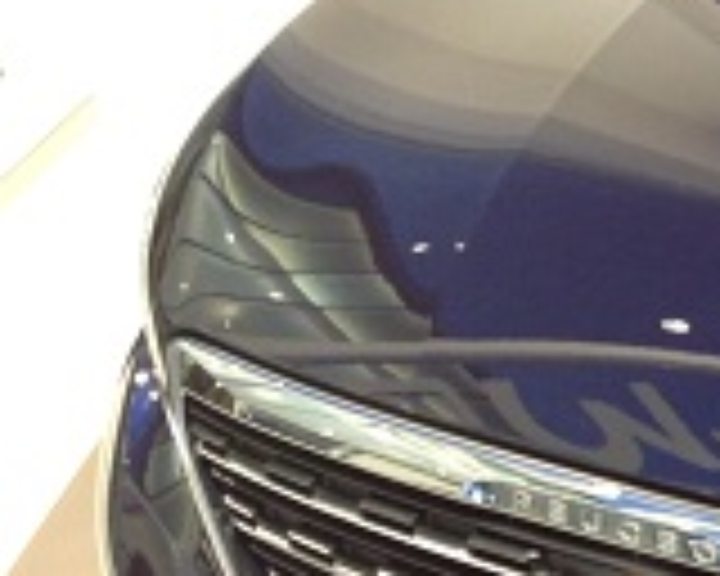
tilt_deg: -28.3
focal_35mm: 111
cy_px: 738
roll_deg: +0.6
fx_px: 2365
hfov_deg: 15.6
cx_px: 1163
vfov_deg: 13.4
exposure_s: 1/15
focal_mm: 4.28
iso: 100
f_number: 2.4
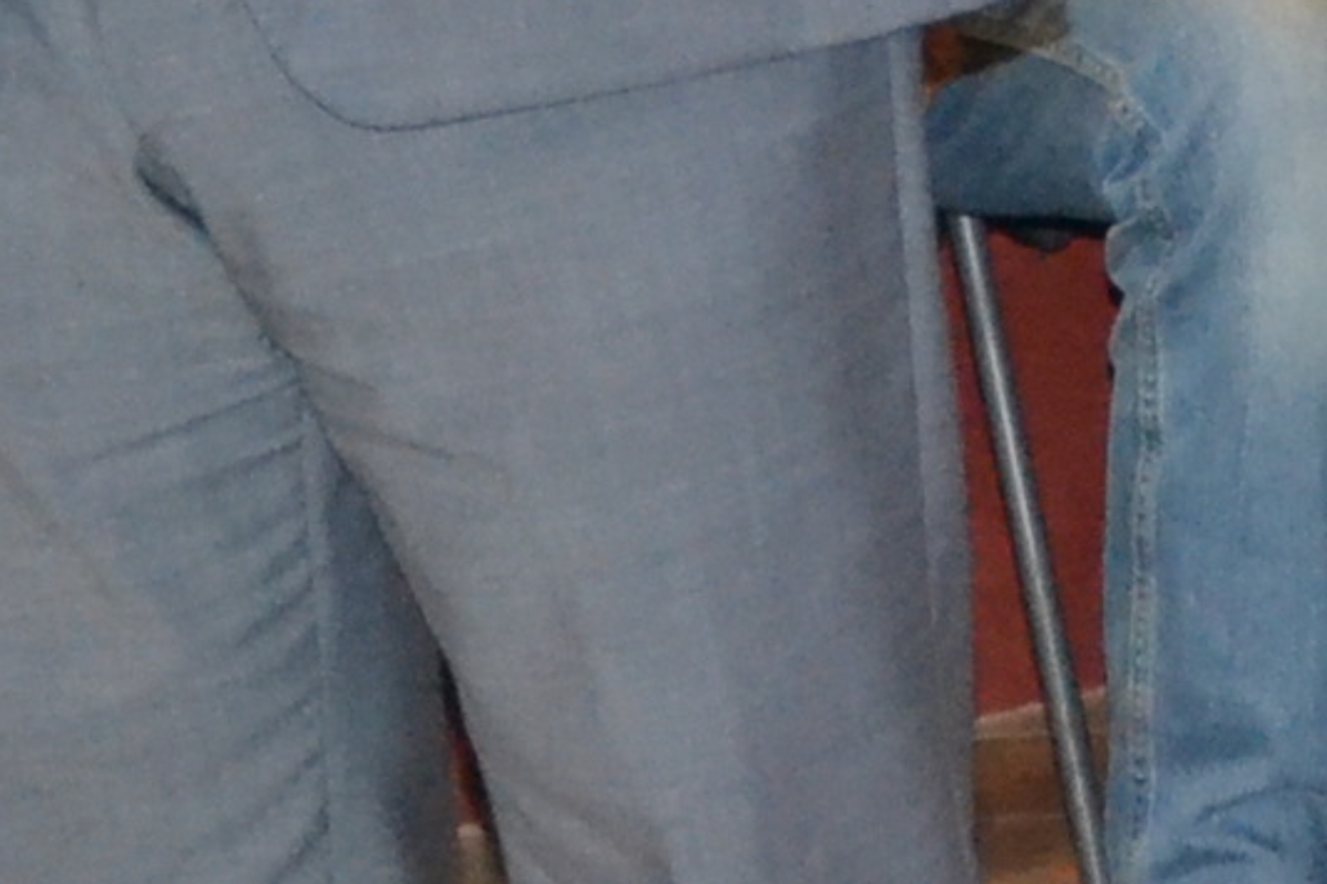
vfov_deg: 3.6
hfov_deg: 5.6
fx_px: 13601
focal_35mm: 369
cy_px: -1882
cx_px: 1285
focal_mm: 38
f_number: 4.5
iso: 3200
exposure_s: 1/60
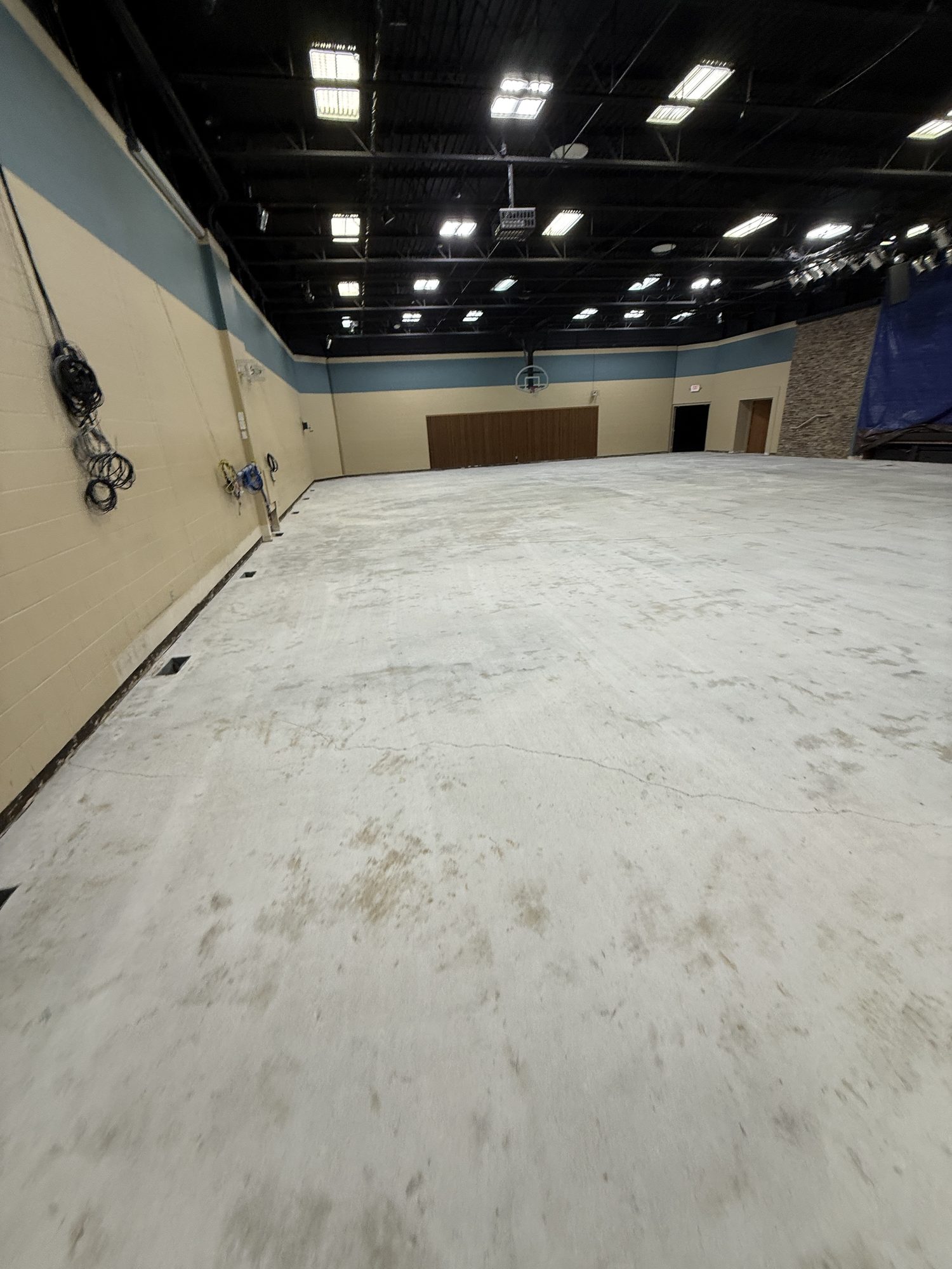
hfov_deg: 85.7
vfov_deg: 102.1
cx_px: 476
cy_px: 634
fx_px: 513
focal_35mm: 14
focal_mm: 2.22
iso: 100
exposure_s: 1/120
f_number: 2.2
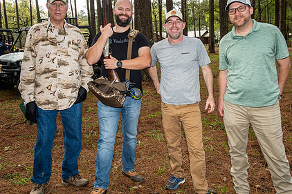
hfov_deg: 57.2
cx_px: 153
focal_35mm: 33
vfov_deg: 39.8
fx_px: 268
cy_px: 82
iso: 125
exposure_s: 1/250
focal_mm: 24
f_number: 5
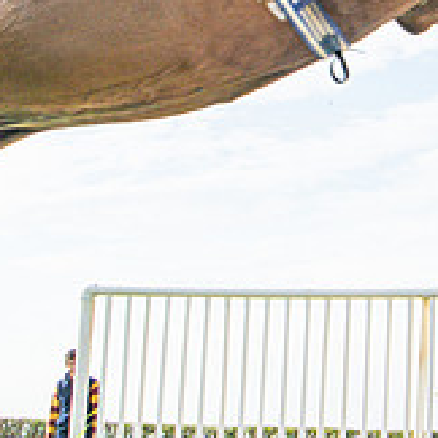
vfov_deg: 16.0
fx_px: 1546
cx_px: 363
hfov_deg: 16.0
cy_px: 85
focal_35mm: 108
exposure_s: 1/1100
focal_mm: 20
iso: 800
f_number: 8
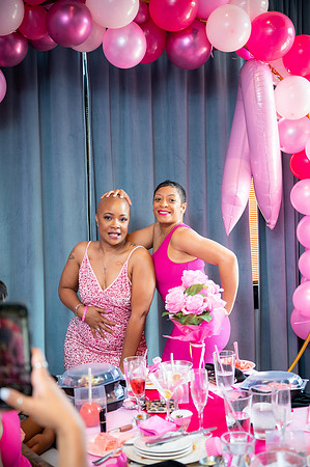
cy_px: 234
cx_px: 155
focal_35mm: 47
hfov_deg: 28.6
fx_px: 608
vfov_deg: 42.0
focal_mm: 47
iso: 1600
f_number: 3.5
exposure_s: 1/200
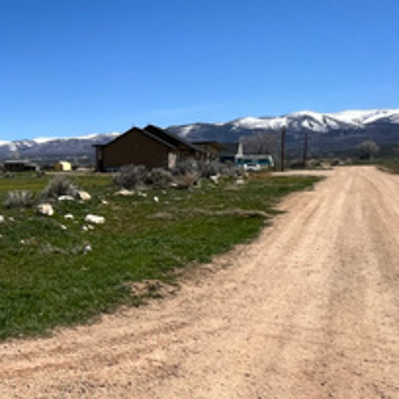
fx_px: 469
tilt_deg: -0.9
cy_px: 188
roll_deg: -1.2
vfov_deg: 46.0
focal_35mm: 36
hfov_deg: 30.6
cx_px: -170
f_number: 1.8
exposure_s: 1/2137
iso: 32
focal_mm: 1.57
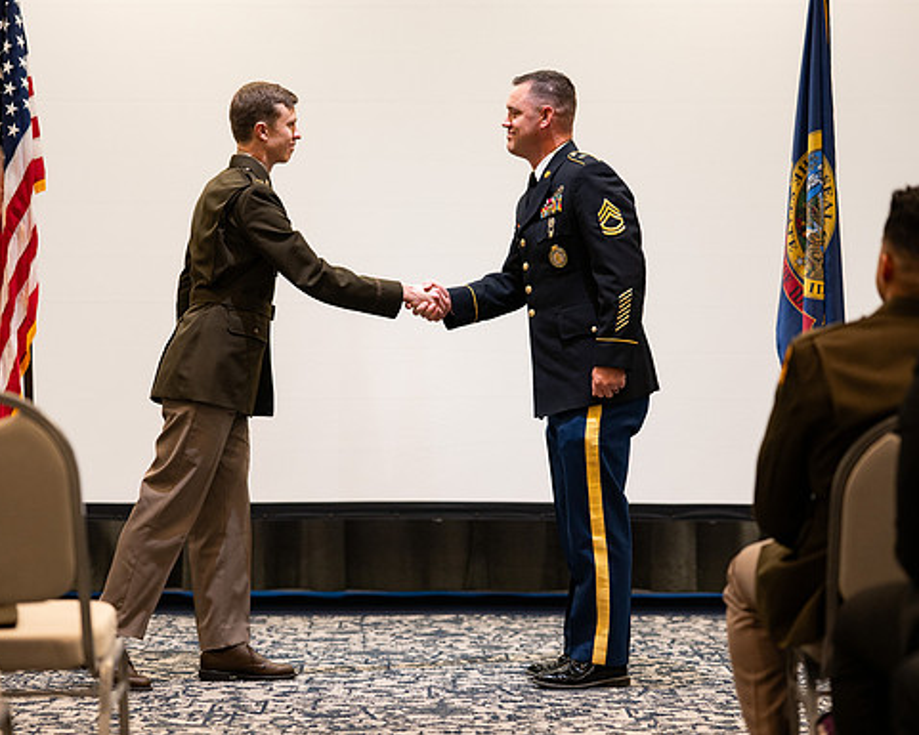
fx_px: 2666
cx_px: 418
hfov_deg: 19.6
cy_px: 368
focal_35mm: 98
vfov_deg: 15.7
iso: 640
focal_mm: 85
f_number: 1.8
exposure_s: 1/125
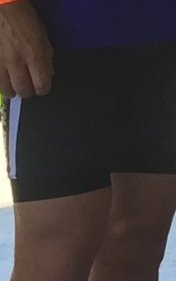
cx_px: 793
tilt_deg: -7.6
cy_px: -93
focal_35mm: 293
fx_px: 2247
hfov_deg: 4.1
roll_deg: -1.7
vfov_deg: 7.1
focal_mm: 4.15
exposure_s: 1/202
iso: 32
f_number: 2.2
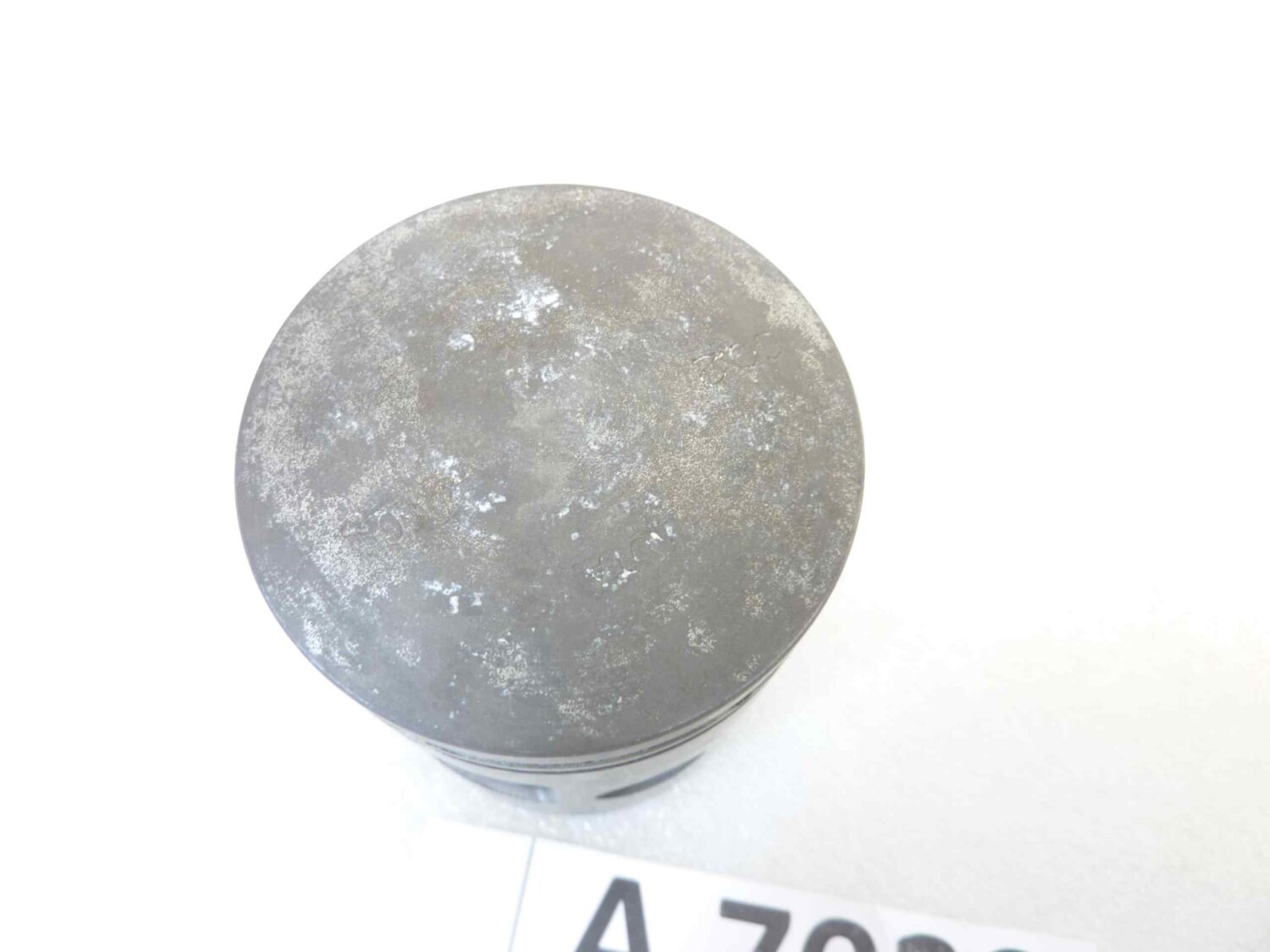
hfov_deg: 69.4
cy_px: 476
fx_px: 917
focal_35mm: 25
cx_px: 635
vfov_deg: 54.9
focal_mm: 4.1
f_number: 3.3
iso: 80
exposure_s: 1/8
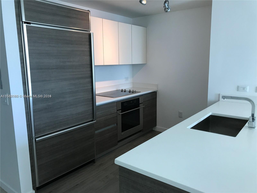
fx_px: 208
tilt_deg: -9.2
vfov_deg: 49.7
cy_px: 96
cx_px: 128
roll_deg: +1.9
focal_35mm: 28
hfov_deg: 63.4
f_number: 1.8
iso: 25
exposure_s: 1/40
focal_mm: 3.99
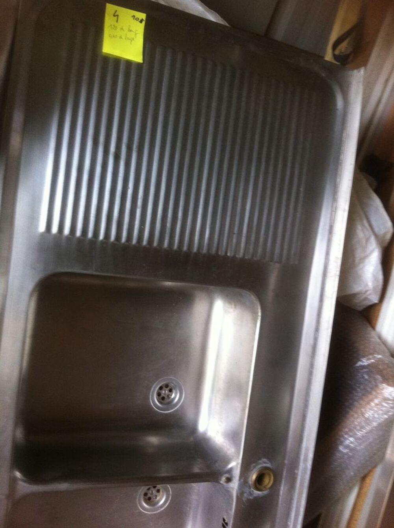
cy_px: 264
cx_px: 197
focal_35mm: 35
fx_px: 533
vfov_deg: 52.7
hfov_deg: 40.6
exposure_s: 1/15
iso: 160
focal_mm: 3.85
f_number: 2.8
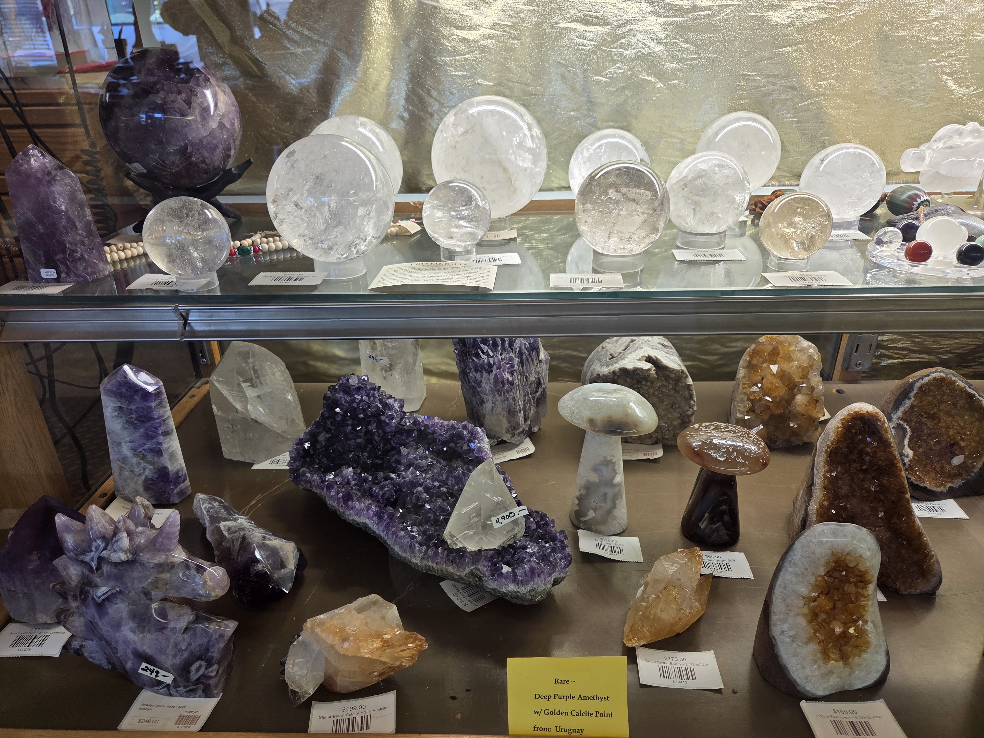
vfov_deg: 58.9
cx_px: 492
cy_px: 369
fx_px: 654
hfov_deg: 73.9
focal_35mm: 23
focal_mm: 5.4
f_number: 1.8
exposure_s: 1/120
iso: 50
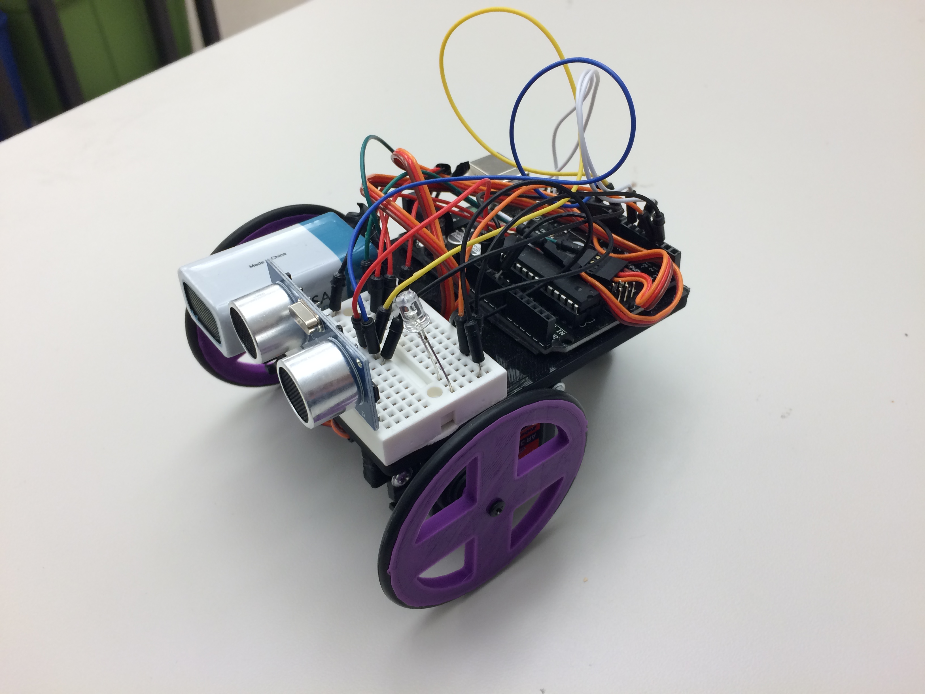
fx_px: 775
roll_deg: +0.5
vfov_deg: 48.2
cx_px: 462
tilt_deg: -42.8
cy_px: 347
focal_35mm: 29
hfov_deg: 61.7
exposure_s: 1/40
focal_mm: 4.15
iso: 40
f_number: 2.2
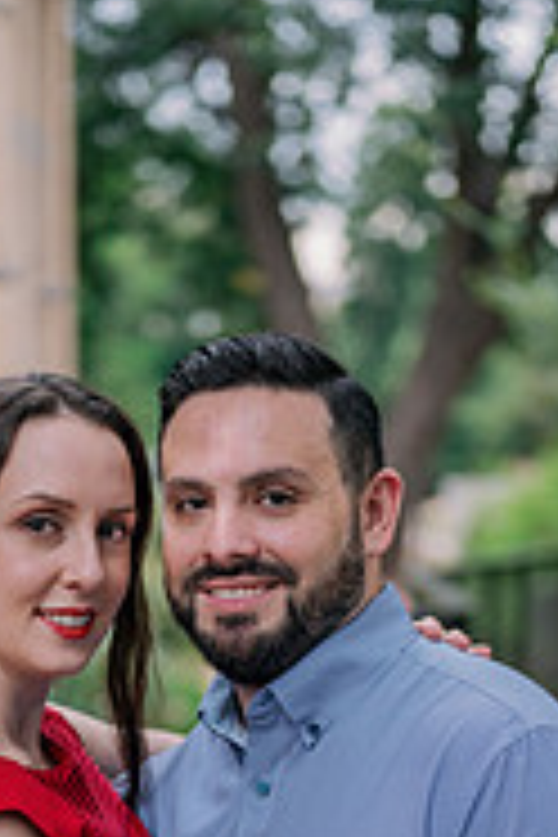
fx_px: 2813
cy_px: 976
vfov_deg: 16.3
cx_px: 209
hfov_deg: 11.3
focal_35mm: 121
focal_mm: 50
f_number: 2
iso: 320
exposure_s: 1/200
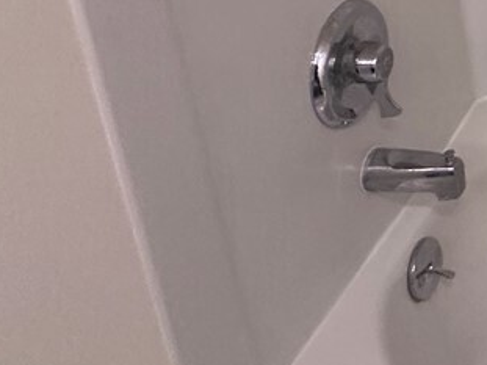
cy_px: -226
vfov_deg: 17.7
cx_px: 907
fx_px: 1013
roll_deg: -0.6
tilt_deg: -16.7
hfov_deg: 19.3
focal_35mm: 72
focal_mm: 2.22
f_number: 2.2
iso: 200
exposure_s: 1/120
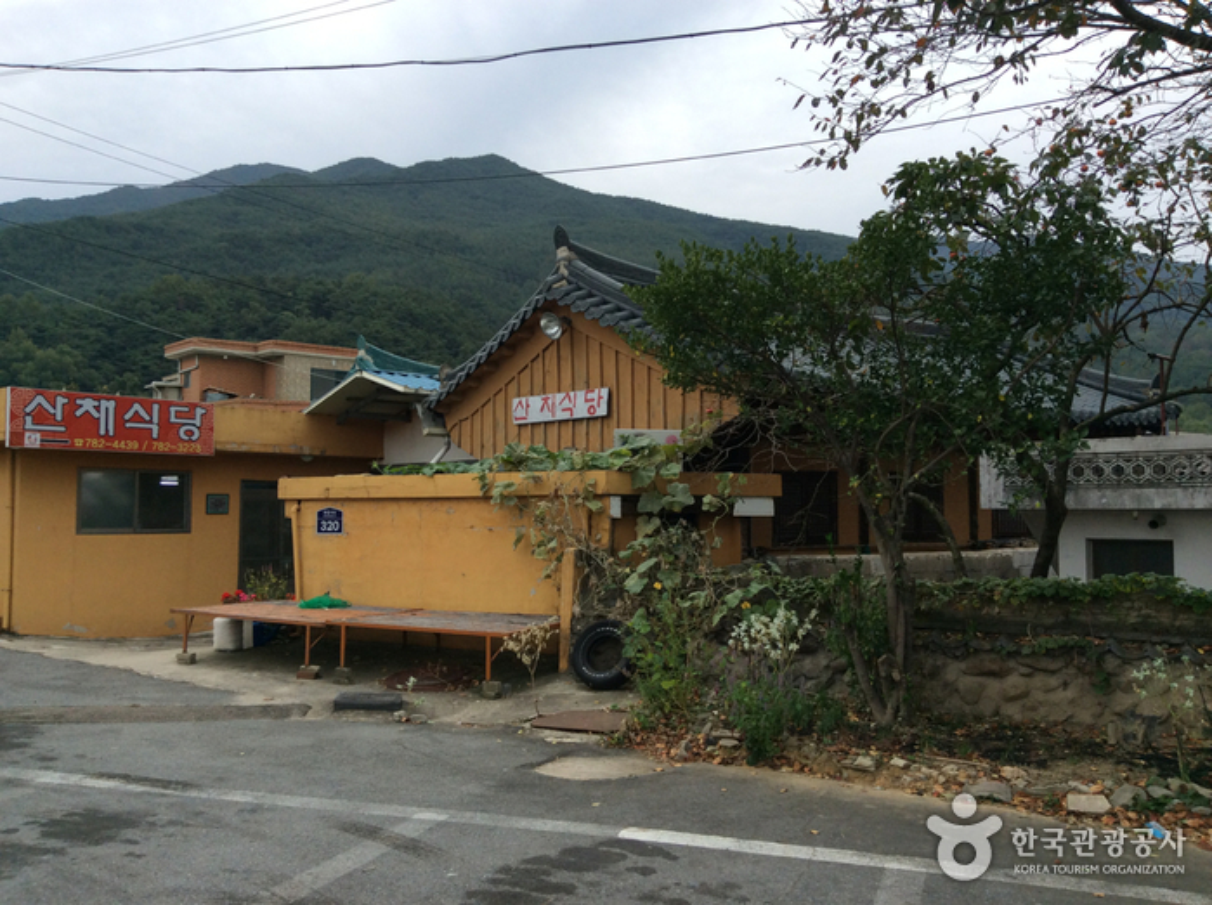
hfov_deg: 55.4
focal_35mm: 33
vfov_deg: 42.8
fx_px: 1154
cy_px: 452
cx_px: 606
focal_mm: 3.3
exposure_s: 1/371
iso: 32
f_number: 2.4
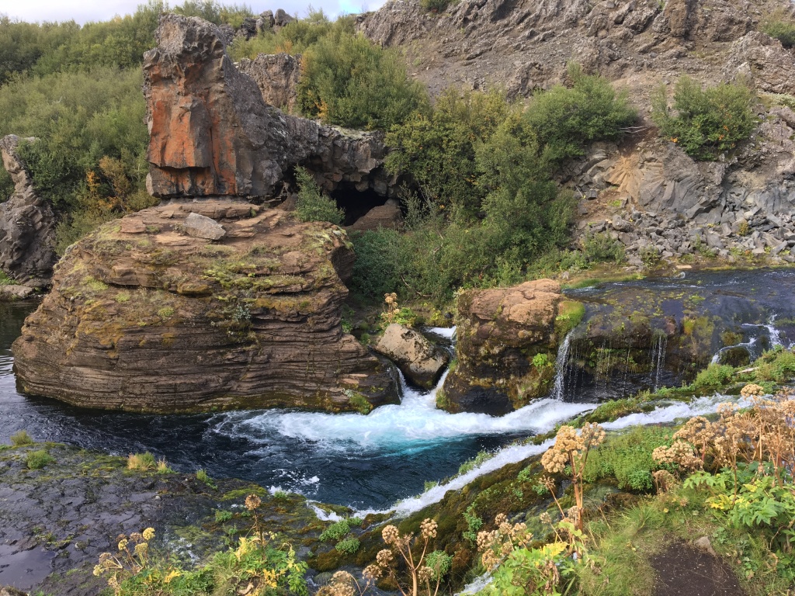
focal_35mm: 29
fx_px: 666
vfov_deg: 48.2
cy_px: 298
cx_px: 398
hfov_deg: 61.7
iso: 25
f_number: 2.2
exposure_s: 1/191
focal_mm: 4.15
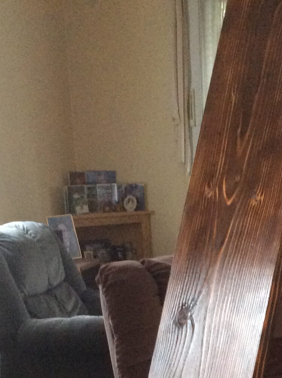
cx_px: 203
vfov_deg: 22.0
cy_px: 423
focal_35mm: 84
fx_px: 915
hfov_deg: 17.4
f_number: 2.4
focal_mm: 3.3
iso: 320
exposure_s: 1/15
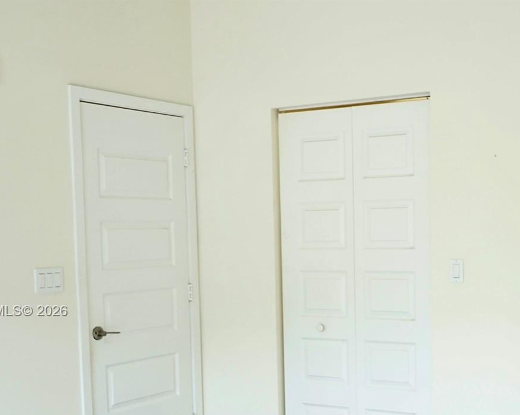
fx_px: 815
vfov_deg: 28.2
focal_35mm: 53
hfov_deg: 34.9
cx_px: 357
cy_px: 312
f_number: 4
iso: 500
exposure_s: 1/60
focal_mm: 21
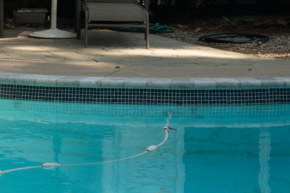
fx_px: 1427
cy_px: 25
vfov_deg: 7.8
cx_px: -69
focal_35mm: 177
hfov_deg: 11.4
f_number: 4.5
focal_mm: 50
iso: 100
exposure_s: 1/320
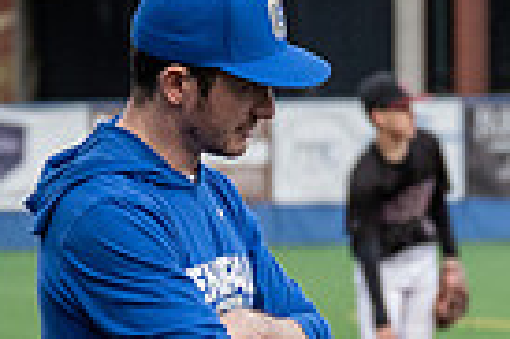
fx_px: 7004
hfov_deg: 4.2
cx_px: 295
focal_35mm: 495
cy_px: 318
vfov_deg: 2.8
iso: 1250
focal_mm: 70
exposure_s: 1/1000
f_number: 2.8
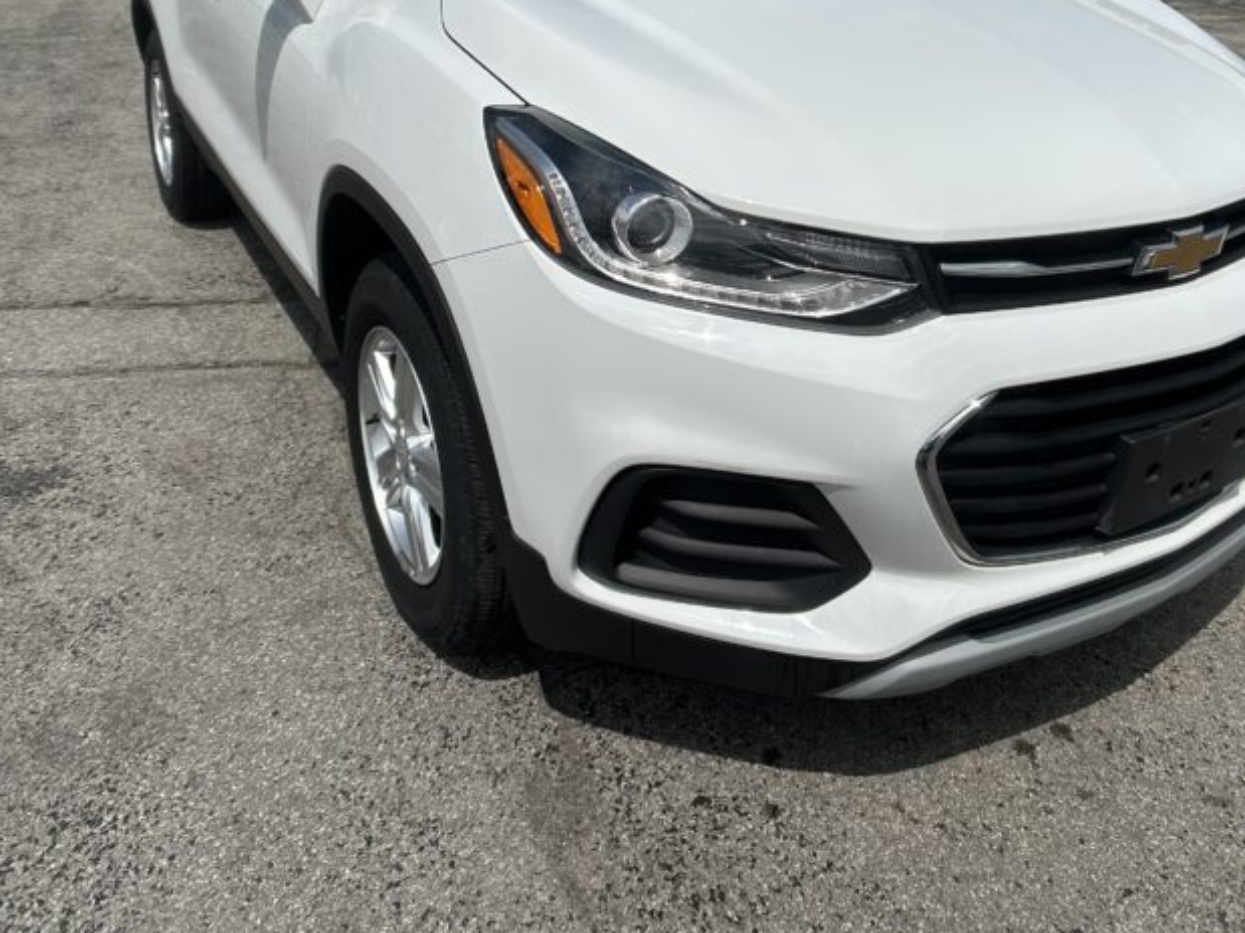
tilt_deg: -14.3
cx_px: 722
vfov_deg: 32.6
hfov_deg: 43.7
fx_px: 1546
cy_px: 183
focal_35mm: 43
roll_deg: -1.9
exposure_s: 1/12658
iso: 50
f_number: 1.5
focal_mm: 5.7
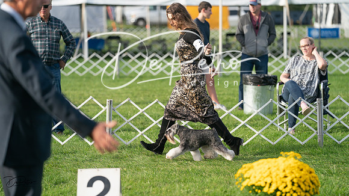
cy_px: 98
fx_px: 1589
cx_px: 174
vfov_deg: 7.1
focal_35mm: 172
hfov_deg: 12.5
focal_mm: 164
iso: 400
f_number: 3.2
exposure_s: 1/2000
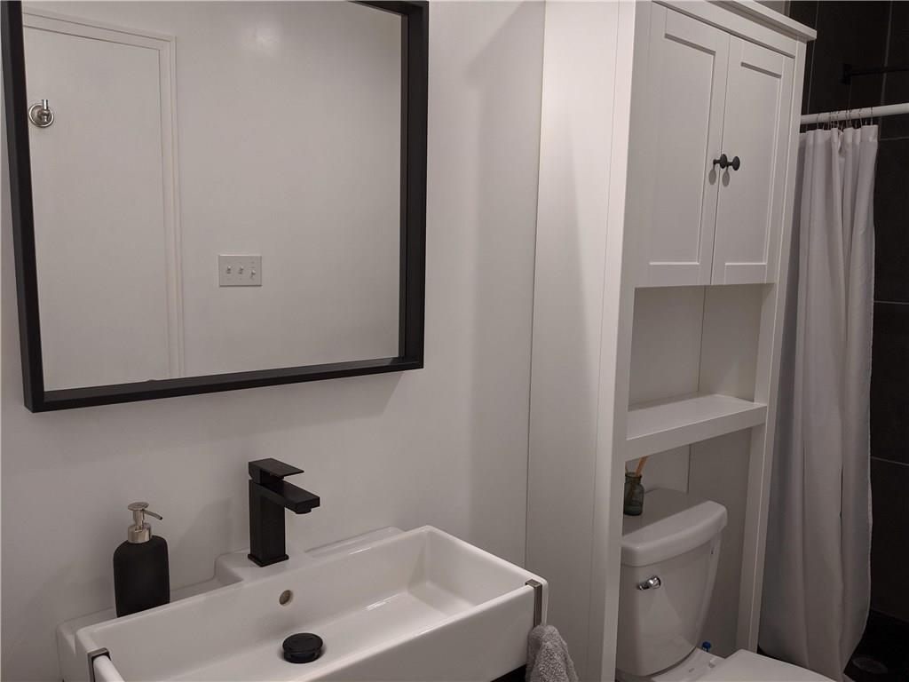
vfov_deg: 51.4
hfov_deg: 65.3
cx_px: 454
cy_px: 341
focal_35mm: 27
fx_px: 709
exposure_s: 1/59.9
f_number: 1.8
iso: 86
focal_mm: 4.44
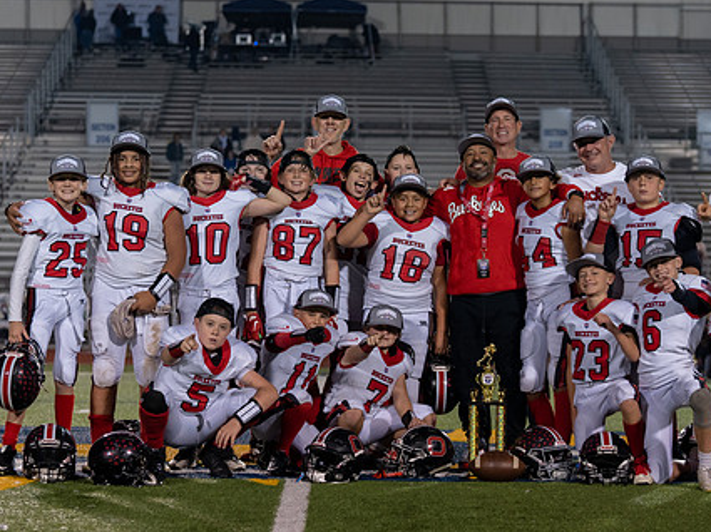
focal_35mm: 113
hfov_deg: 17.4
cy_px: 290
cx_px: 382
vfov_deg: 13.1
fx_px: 2319
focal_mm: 70
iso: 1000
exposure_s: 1/320
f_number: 2.8
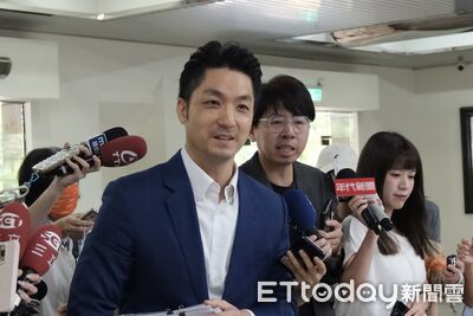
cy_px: 158
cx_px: 236
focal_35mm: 30
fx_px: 394
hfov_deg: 61.9
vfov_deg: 43.6
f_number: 2.8
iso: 2000
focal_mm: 20
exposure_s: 1/250
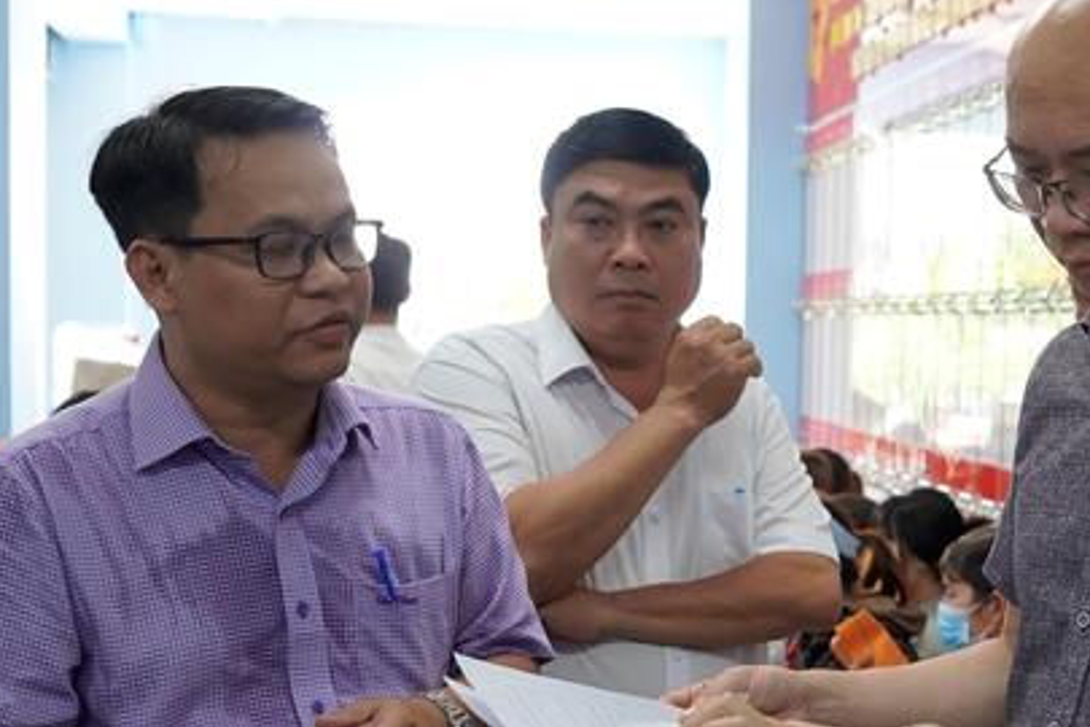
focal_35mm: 79
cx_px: 961
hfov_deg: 25.0
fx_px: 2392
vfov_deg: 17.2
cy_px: 499
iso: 1600
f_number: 4
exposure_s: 1/160
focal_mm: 27
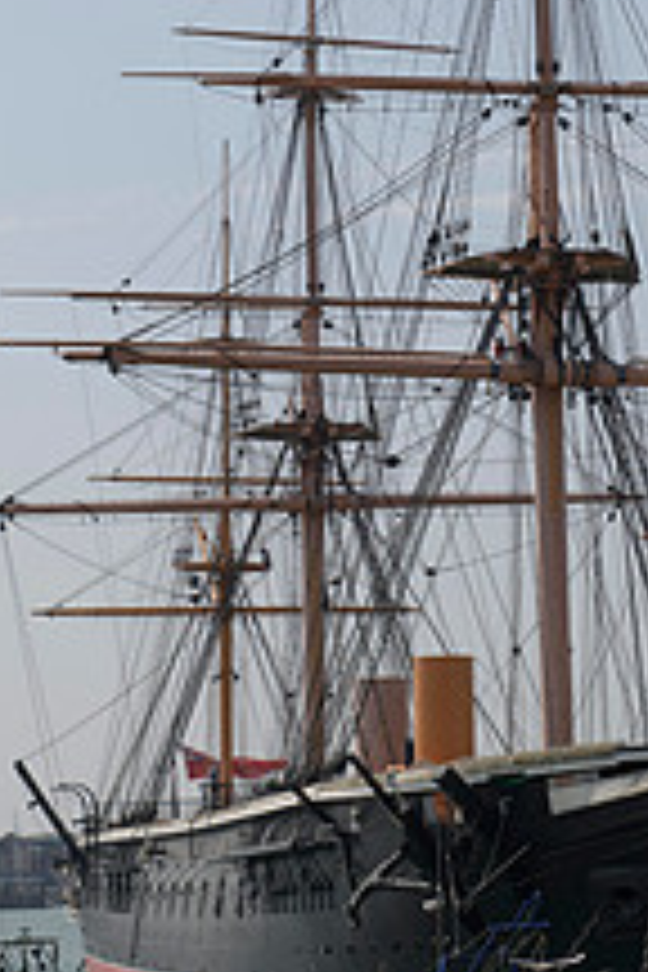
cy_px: 364
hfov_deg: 11.3
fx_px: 3267
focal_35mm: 121
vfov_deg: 16.9
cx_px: 544
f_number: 6.3
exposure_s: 1/500
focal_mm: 58
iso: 64
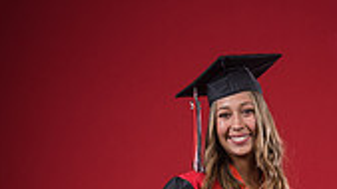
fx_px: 1376
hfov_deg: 13.9
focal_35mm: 154
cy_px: 366
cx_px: 269
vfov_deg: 7.6
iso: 160
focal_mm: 55.1
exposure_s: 1/160
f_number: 5.6
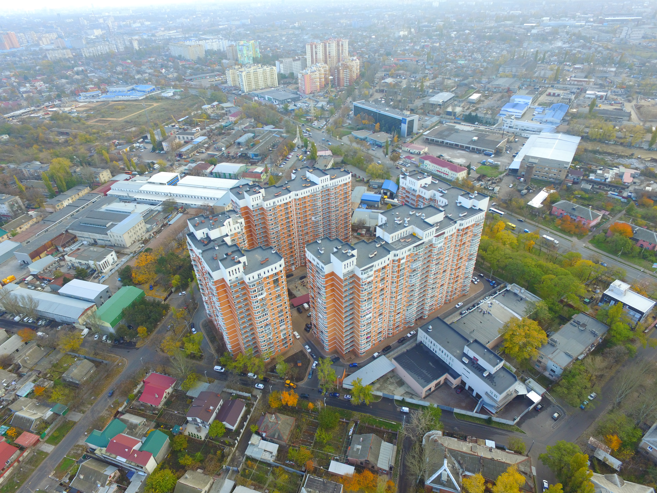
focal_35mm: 20
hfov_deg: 81.7
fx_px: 380
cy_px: 246
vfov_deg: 66.0
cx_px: 328
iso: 100
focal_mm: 3.61
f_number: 2.8
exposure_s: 1/109
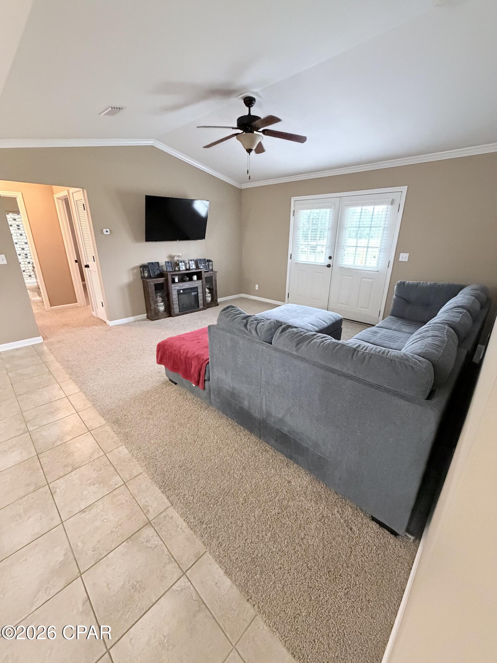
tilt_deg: -20.5
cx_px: 248
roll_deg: -0.7
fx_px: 268
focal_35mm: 14
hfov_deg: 85.7
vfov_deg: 102.1
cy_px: 332
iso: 1000
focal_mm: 2.22
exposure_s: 1/60
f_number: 2.2
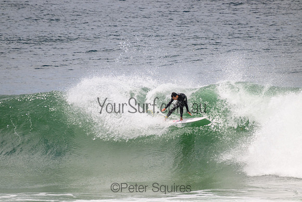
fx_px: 6712
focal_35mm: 800
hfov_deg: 2.6
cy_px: 101
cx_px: 151
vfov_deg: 1.7
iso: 800
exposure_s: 1/2000
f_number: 11
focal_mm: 800
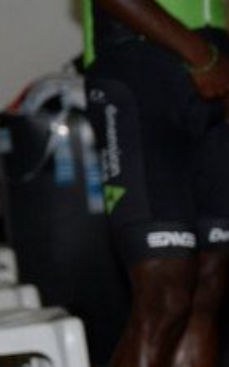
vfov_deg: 10.2
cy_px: 257
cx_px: 840
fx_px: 2046
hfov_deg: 5.7
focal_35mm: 205
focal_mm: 38
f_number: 2.8
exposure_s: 1/250
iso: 200
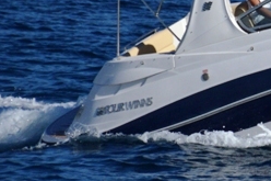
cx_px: 464
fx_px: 4604
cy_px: -63
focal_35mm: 612
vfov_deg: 2.2
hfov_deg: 3.4
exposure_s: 1/4000
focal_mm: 112
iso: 280
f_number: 5.6
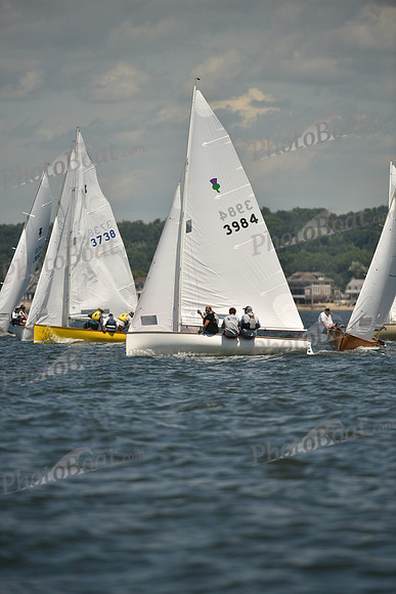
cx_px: 198
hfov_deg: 3.4
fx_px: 6596
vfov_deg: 5.2
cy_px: 297
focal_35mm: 400
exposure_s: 1/4000
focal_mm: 400
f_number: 4.5
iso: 250
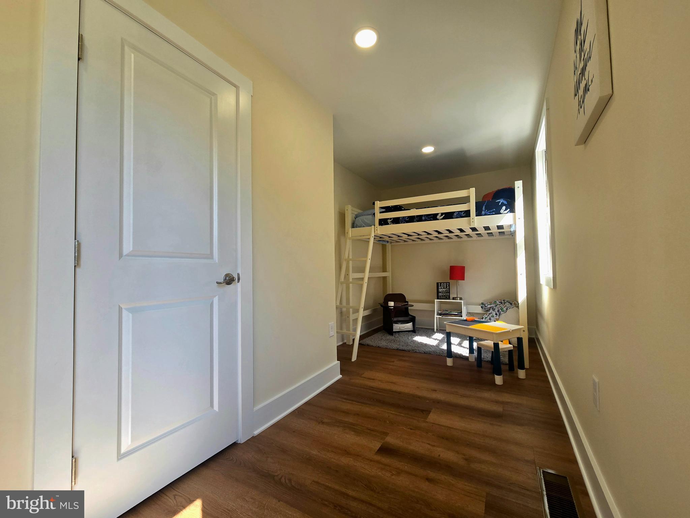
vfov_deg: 89.9
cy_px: 259
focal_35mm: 13
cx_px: 345
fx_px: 259
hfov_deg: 106.2
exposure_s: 1/175
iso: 50
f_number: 2.2
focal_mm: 2.2
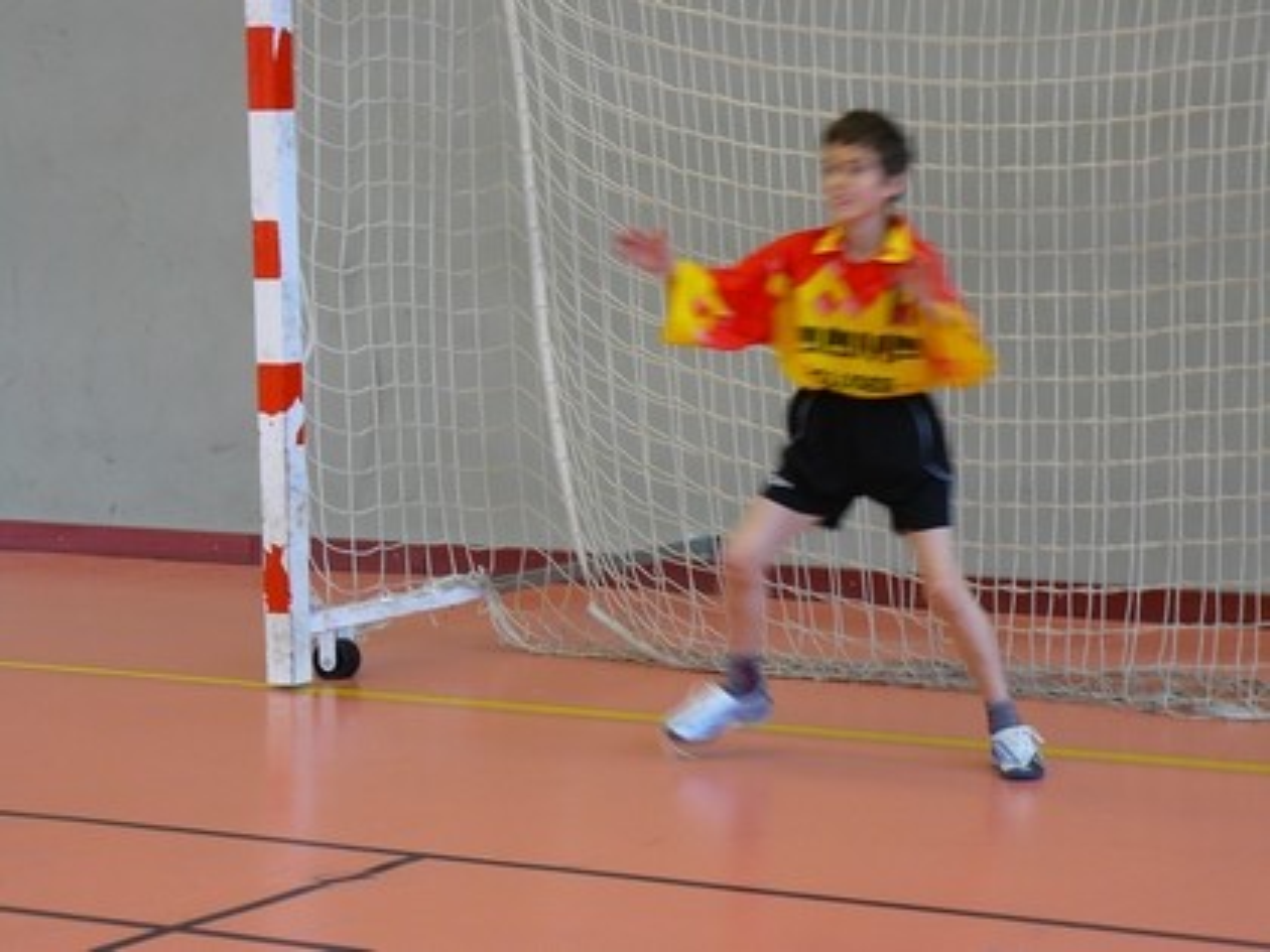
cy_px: 476
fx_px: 4109
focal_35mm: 112
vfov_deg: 13.2
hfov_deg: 17.6
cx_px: 635
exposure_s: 1/30
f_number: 3.2
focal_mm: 18.6
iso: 125
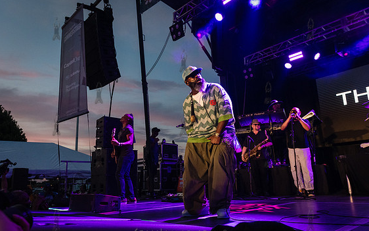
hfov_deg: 66.5
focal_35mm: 28
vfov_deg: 44.5
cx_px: 181
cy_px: 124
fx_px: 282
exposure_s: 1/500
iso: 5000
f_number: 4
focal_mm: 26
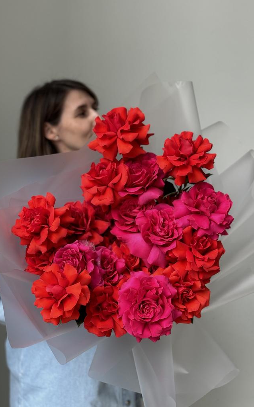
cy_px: 204
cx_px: 110
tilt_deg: -0.6
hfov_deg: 25.3
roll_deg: +0.0
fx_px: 565
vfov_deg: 39.6
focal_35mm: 51
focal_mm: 6.8
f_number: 1.8
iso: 125
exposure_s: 1/100
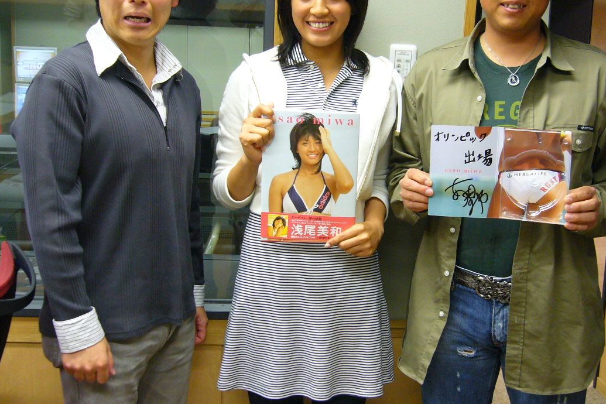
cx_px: 340
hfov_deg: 43.5
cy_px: 170
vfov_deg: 29.8
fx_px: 757
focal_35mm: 45
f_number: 2.8
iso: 160
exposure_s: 1/15
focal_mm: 5.8
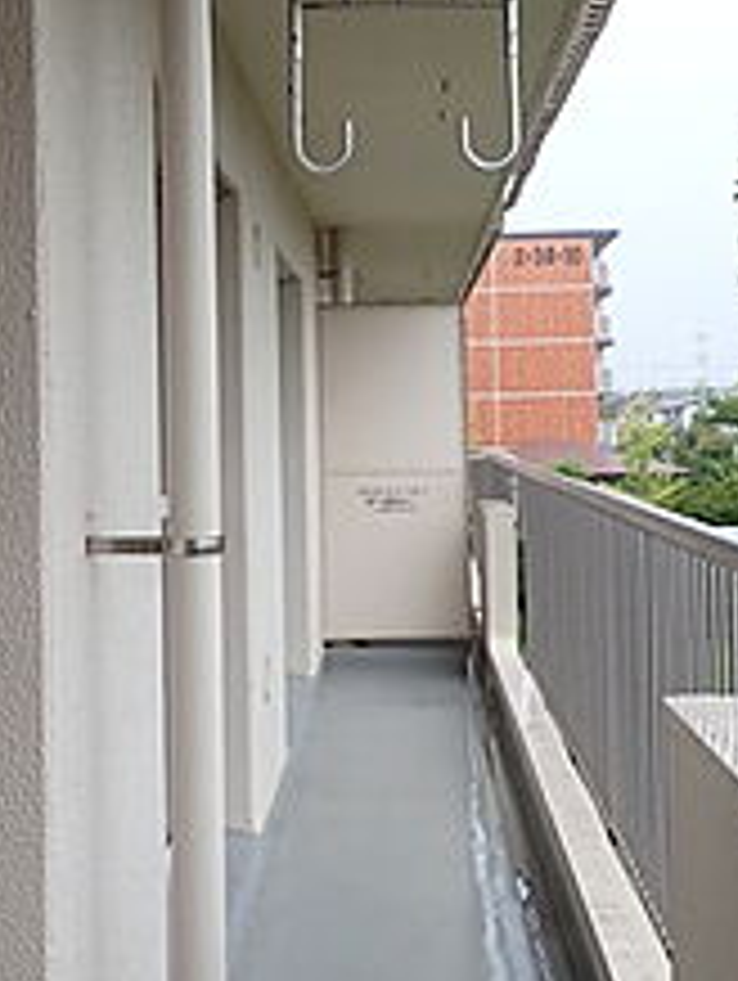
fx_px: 1560
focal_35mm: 55
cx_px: 356
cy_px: 351
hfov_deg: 26.6
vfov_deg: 34.7
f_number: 2.8
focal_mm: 4.5
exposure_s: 1/250
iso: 100
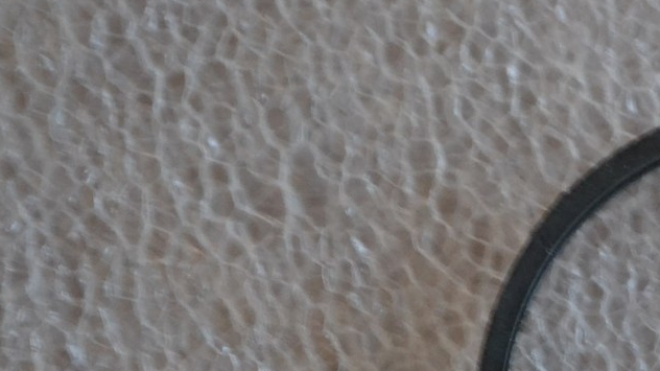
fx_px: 2644
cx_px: 684
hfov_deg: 14.0
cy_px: 395
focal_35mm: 151
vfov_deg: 8.0
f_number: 5.3
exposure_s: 1/10
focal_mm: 45
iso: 3200
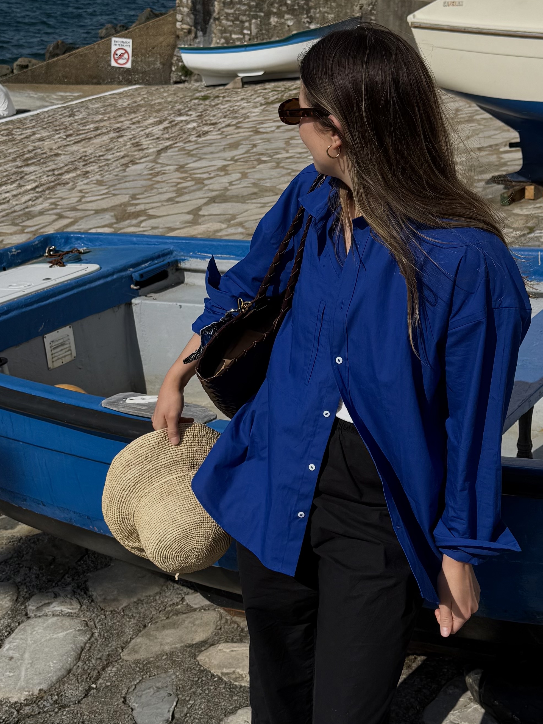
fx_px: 1088
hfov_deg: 27.9
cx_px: 343
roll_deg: -3.5
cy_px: 329
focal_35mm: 52
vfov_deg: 36.8
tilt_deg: -20.3
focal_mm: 6.76
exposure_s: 1/10309
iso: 80
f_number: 1.78
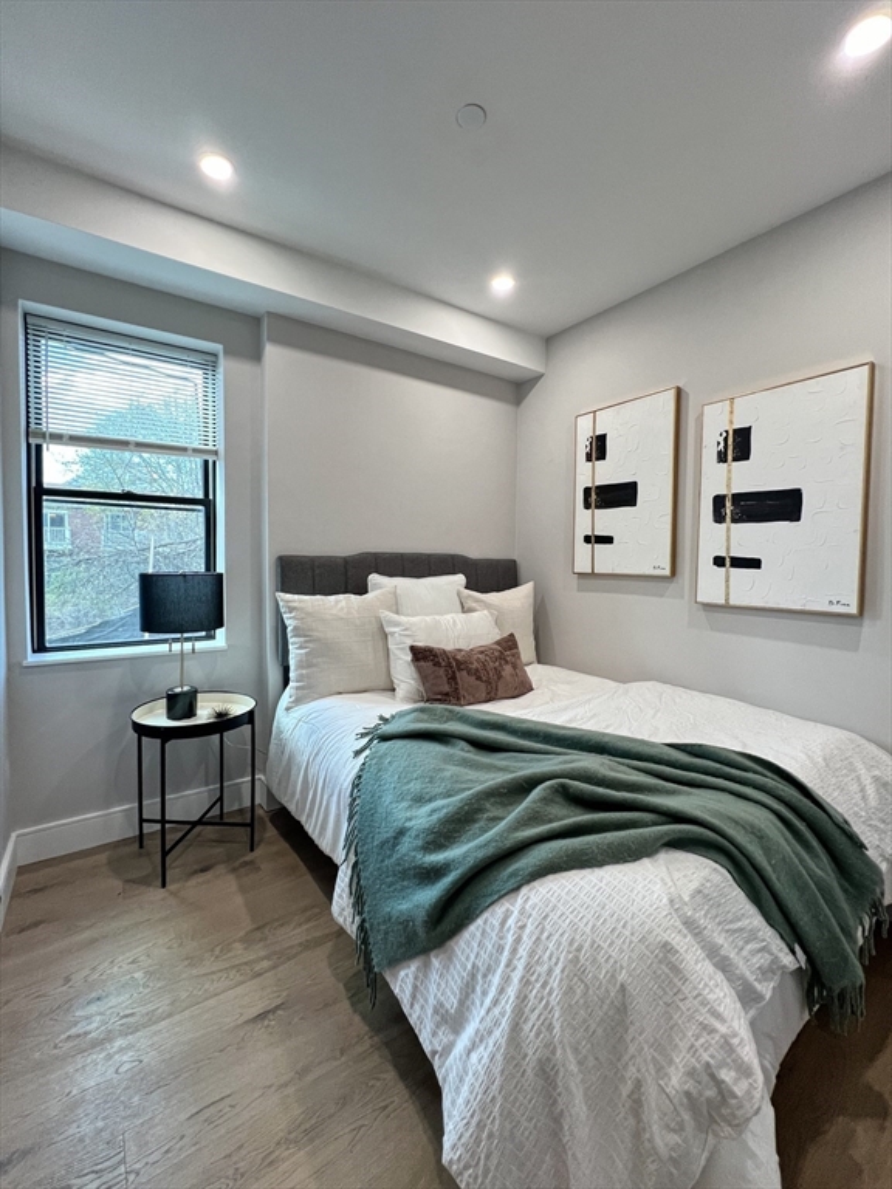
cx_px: 446
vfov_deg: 106.2
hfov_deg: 89.9
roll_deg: -0.5
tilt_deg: -3.7
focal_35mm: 13
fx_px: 447
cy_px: 594
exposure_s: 1/120
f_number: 1.8
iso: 160
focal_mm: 1.57
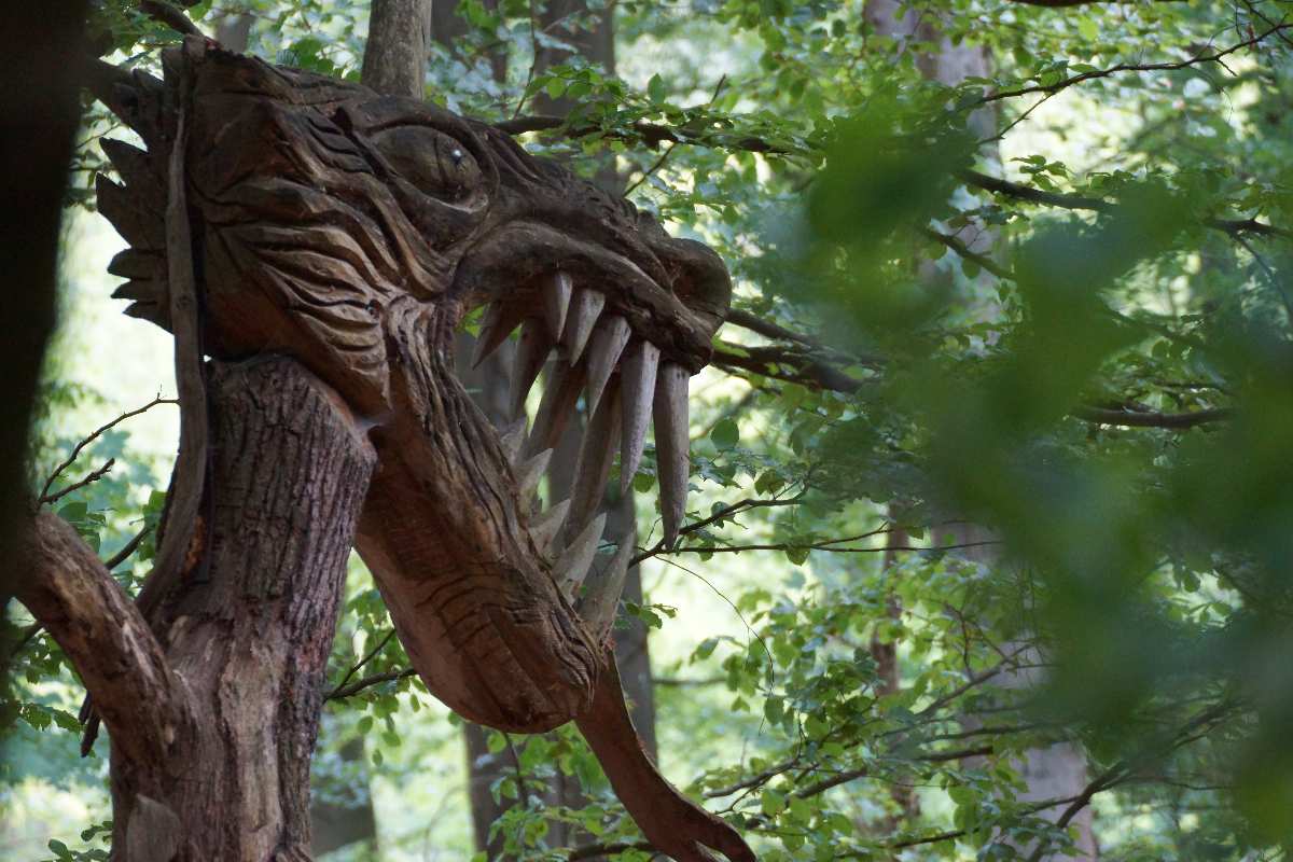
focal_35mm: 270
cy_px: 431
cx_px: 646
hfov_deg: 7.6
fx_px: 9697
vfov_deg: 5.1
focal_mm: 180
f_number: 5
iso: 1600
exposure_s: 1/160
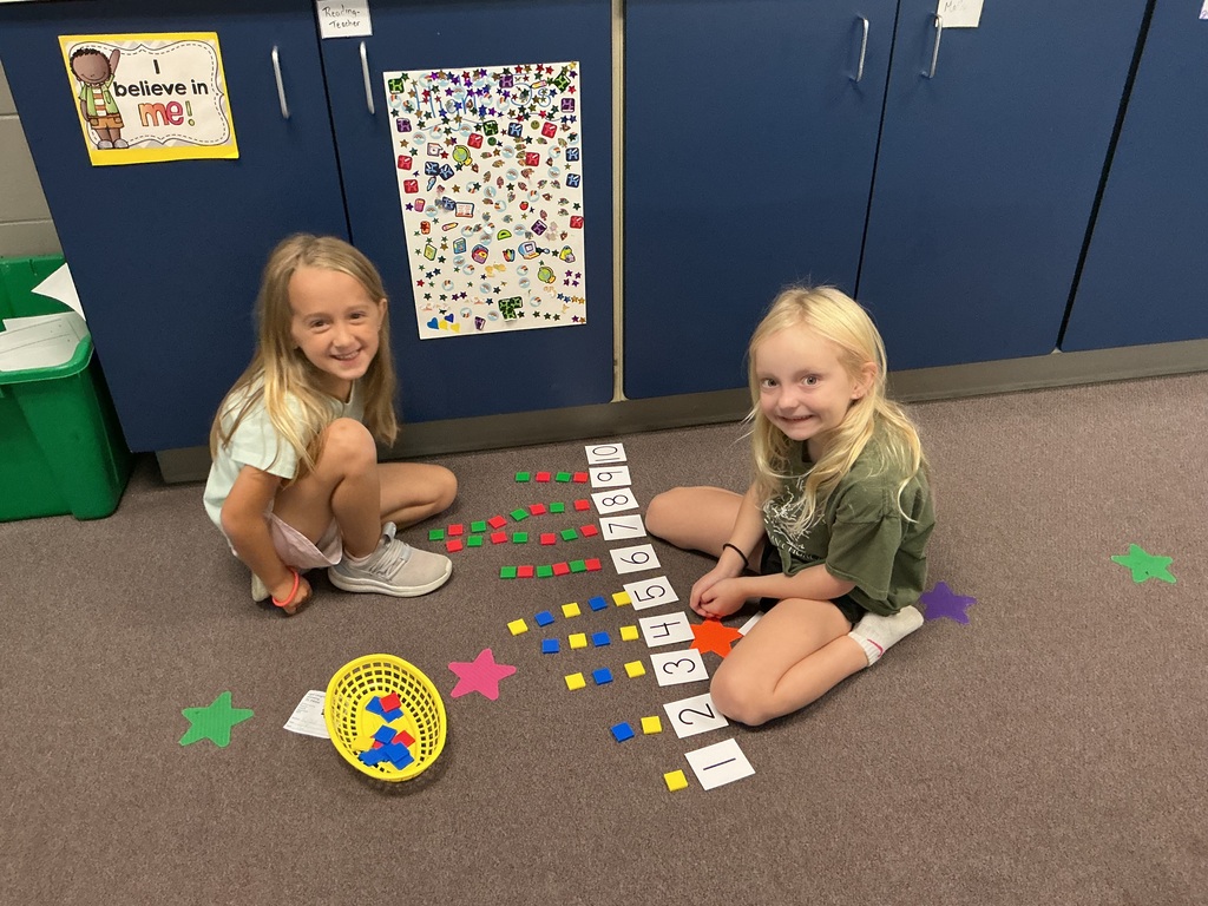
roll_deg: +0.0
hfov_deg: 61.7
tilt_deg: -34.7
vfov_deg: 48.2
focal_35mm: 29
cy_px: 453
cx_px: 604
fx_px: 1012
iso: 200
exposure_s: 1/60
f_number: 1.8
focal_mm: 3
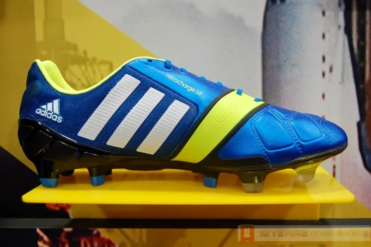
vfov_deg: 31.8
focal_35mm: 42
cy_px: 124
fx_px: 432
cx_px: 186
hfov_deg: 46.4
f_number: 4.2
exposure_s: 1/30
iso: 400
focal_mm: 28
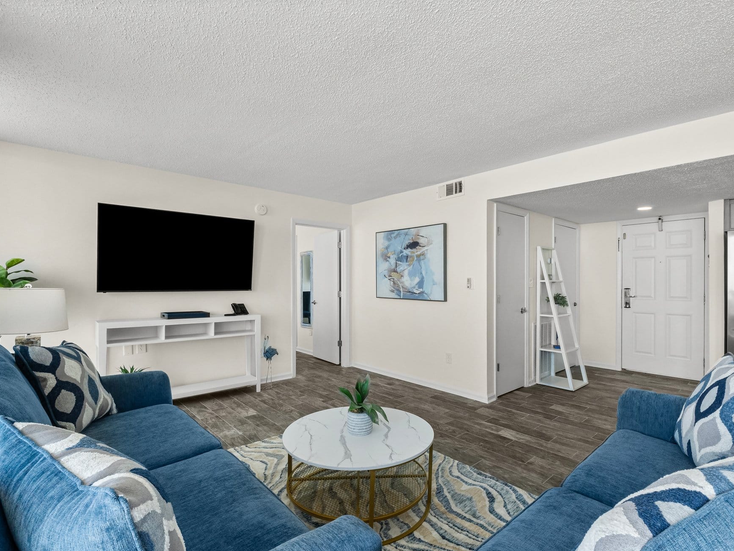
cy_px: 288
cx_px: 393
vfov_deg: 74.7
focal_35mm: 17
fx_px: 360
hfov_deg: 90.9
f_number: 9
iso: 400
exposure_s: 1/25
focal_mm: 10
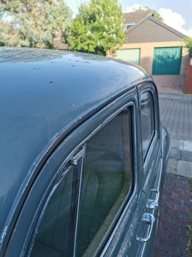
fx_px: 200
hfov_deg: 51.4
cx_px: 96
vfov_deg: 65.3
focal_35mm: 27
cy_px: 128
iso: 50
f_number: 1.6
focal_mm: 5.56
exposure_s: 1/455
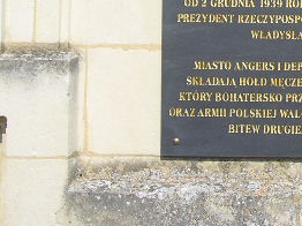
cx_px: 305
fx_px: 1002
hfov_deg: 16.8
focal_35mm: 115
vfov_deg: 12.6
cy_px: -28
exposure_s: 1/1000
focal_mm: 7.2
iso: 50
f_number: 3.2
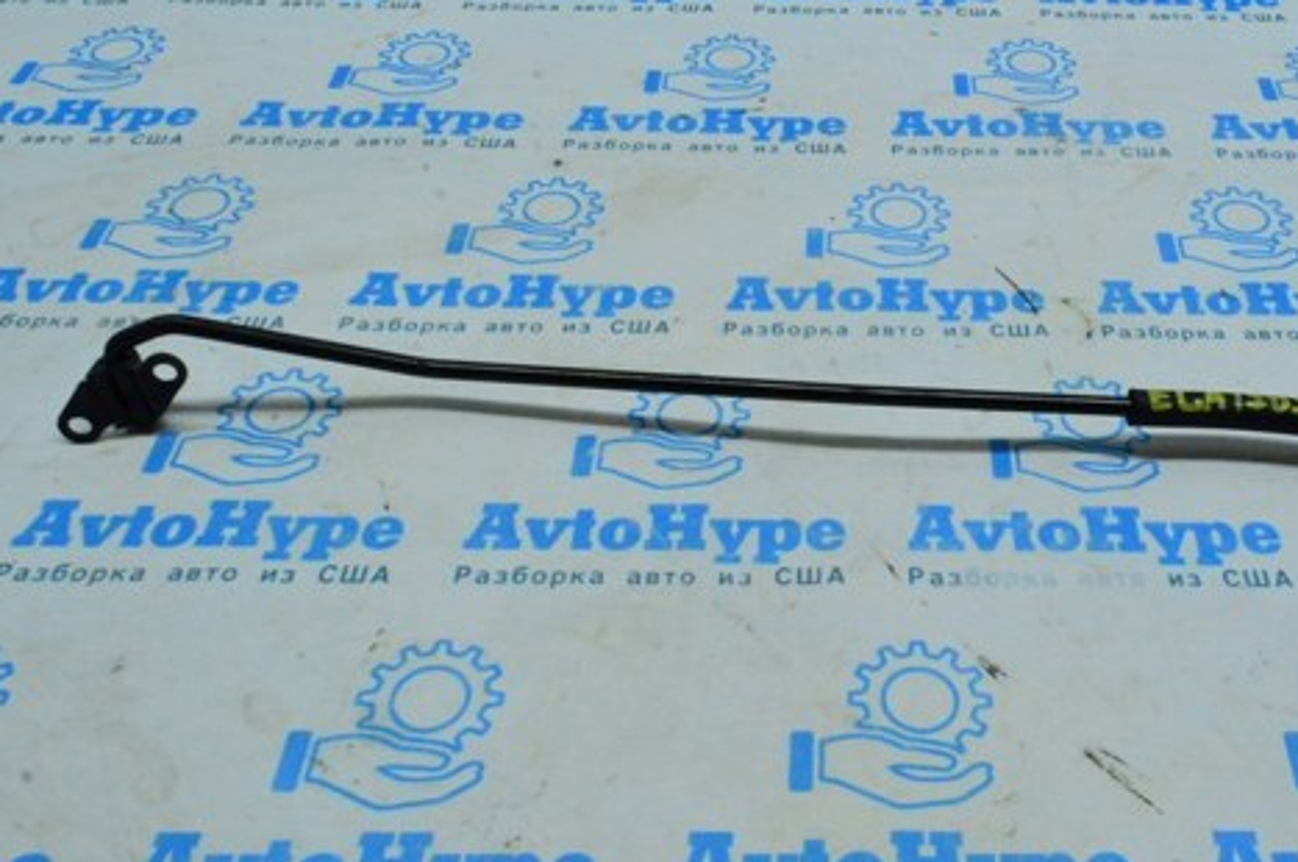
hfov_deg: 51.2
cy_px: 407
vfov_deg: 35.8
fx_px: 1332
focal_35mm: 37
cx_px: 839
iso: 4000
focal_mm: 18
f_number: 22
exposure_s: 1/50
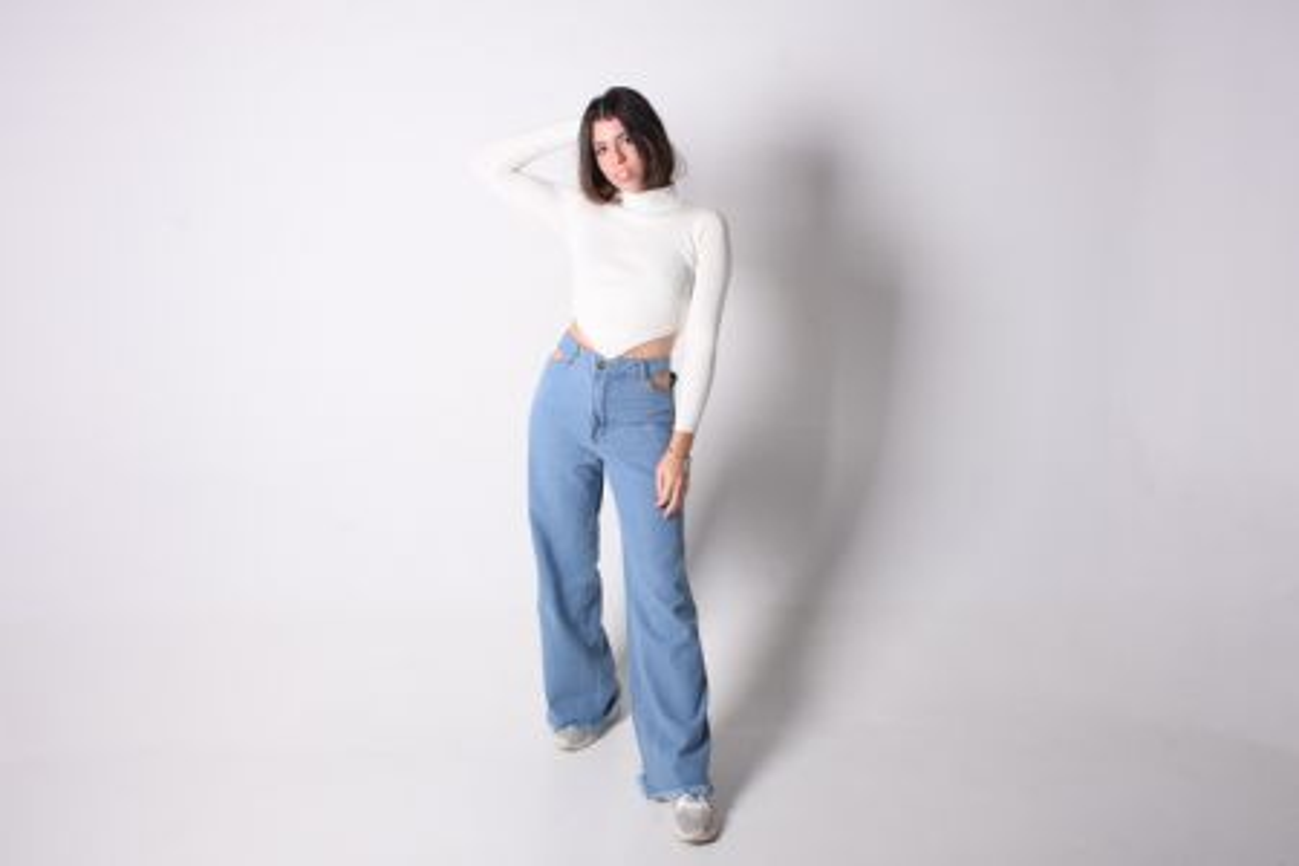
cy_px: 433
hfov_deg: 57.2
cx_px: 650
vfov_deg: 40.0
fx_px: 1191
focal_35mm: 33
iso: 100
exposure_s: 1/200
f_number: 8
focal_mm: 22
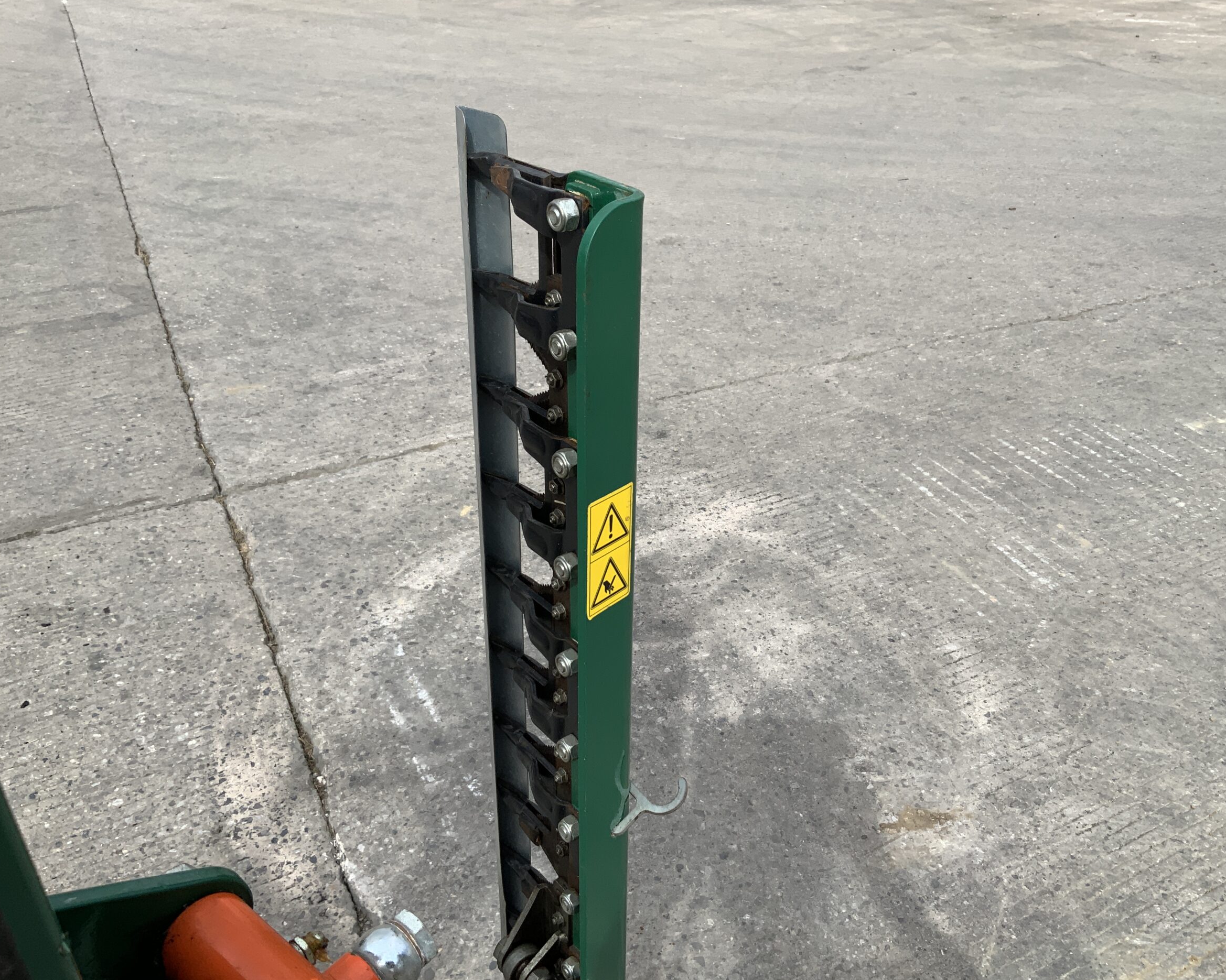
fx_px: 1125
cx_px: 655
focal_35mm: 31
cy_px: 481
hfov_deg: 57.1
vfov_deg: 47.1
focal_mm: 3
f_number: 1.8
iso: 16
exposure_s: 1/1534
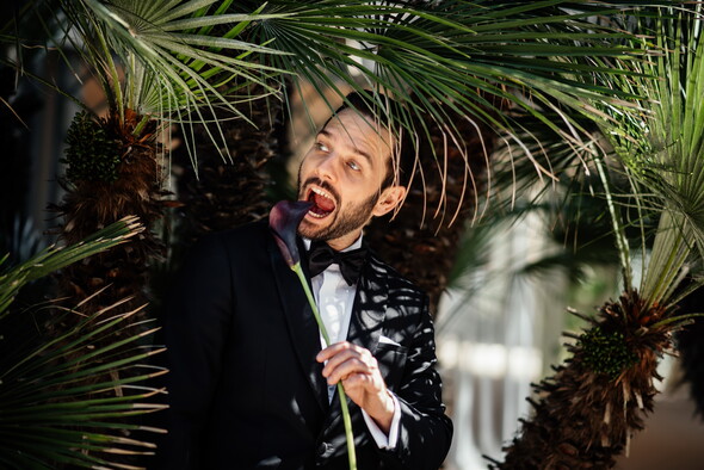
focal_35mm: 85
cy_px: 235
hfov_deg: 23.9
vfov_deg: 16.1
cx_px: 352
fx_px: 1663
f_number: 2.2
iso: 250
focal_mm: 85
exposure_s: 1/1000
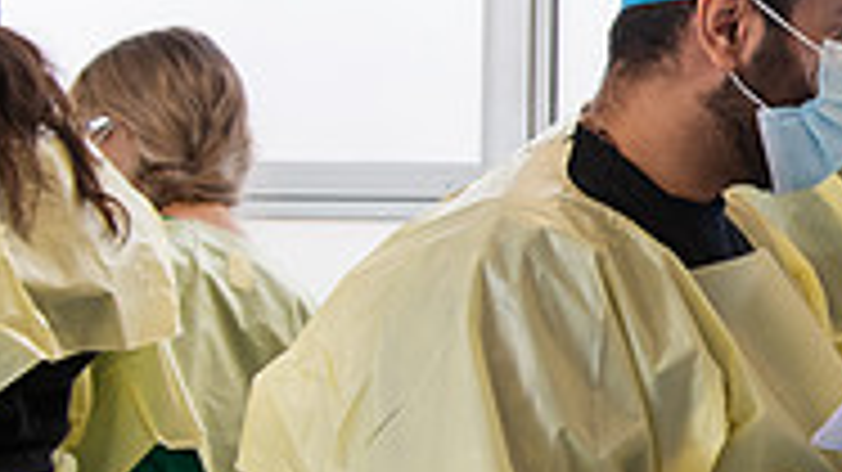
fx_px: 2321
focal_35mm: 104
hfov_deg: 18.2
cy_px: 178
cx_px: 1283
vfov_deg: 11.6
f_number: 4.5
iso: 500
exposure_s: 1/200
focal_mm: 32
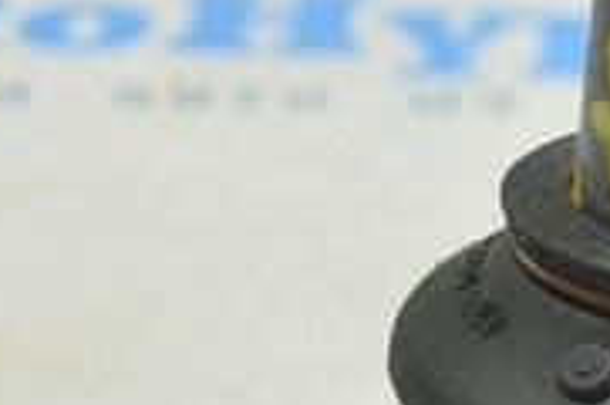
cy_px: 440
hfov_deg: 7.5
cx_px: 731
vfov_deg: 5.0
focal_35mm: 272
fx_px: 4601
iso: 400
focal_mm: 32
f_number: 5.6
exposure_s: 1/20
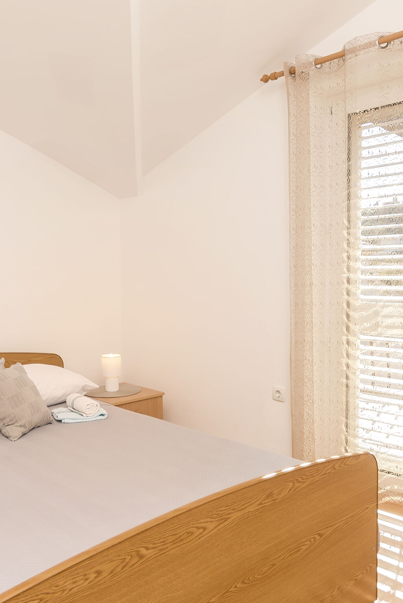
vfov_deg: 60.4
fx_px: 519
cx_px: 127
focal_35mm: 31
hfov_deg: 41.7
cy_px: 294
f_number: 7.1
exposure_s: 1/100
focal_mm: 11
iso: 100
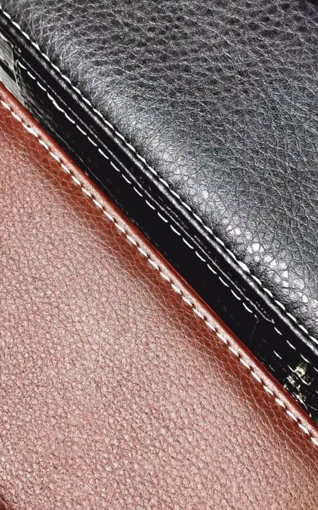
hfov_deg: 13.9
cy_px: 281
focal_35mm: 94
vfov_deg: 22.1
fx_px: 1304
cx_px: 164
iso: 250
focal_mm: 5.56
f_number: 1.6
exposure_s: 1/50
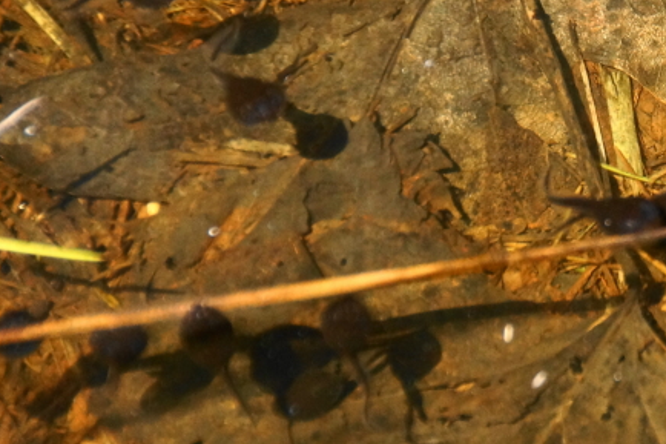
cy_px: 161
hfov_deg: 2.4
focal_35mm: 865
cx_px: 741
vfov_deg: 1.6
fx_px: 15996
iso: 1250
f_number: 6.3
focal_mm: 250
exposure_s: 1/400
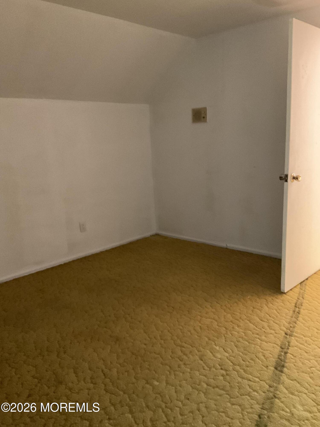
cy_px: 214
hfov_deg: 48.2
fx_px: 357
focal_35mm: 29
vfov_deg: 61.7
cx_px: 160
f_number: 1.8
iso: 500
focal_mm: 3
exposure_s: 1/30
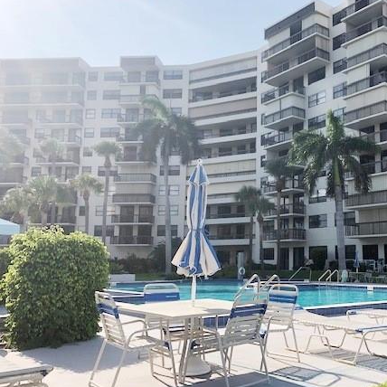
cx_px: 288
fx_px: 468
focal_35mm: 37
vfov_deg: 44.9
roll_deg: -0.6
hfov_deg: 43.5
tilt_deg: +7.0
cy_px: 194
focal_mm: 3.99
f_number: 1.8
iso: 20
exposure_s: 1/1600
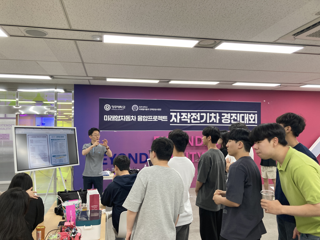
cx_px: 160
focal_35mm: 28
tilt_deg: +2.3
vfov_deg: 49.7
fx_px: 259
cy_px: 120
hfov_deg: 63.4
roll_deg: -0.3
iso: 64
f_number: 1.8
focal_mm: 3.99
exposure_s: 1/60
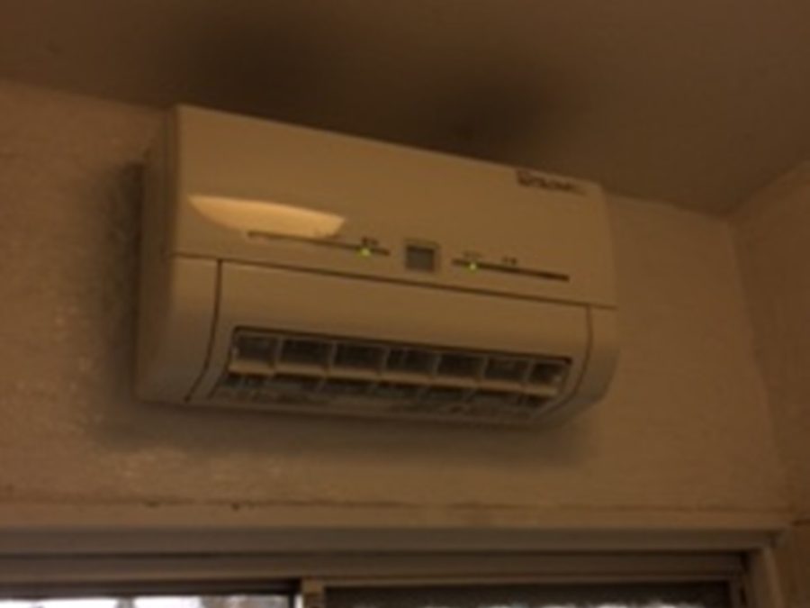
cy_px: 304
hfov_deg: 61.7
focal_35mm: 29
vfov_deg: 48.2
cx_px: 405
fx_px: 679
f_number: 2.2
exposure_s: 1/50
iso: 50
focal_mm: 4.15
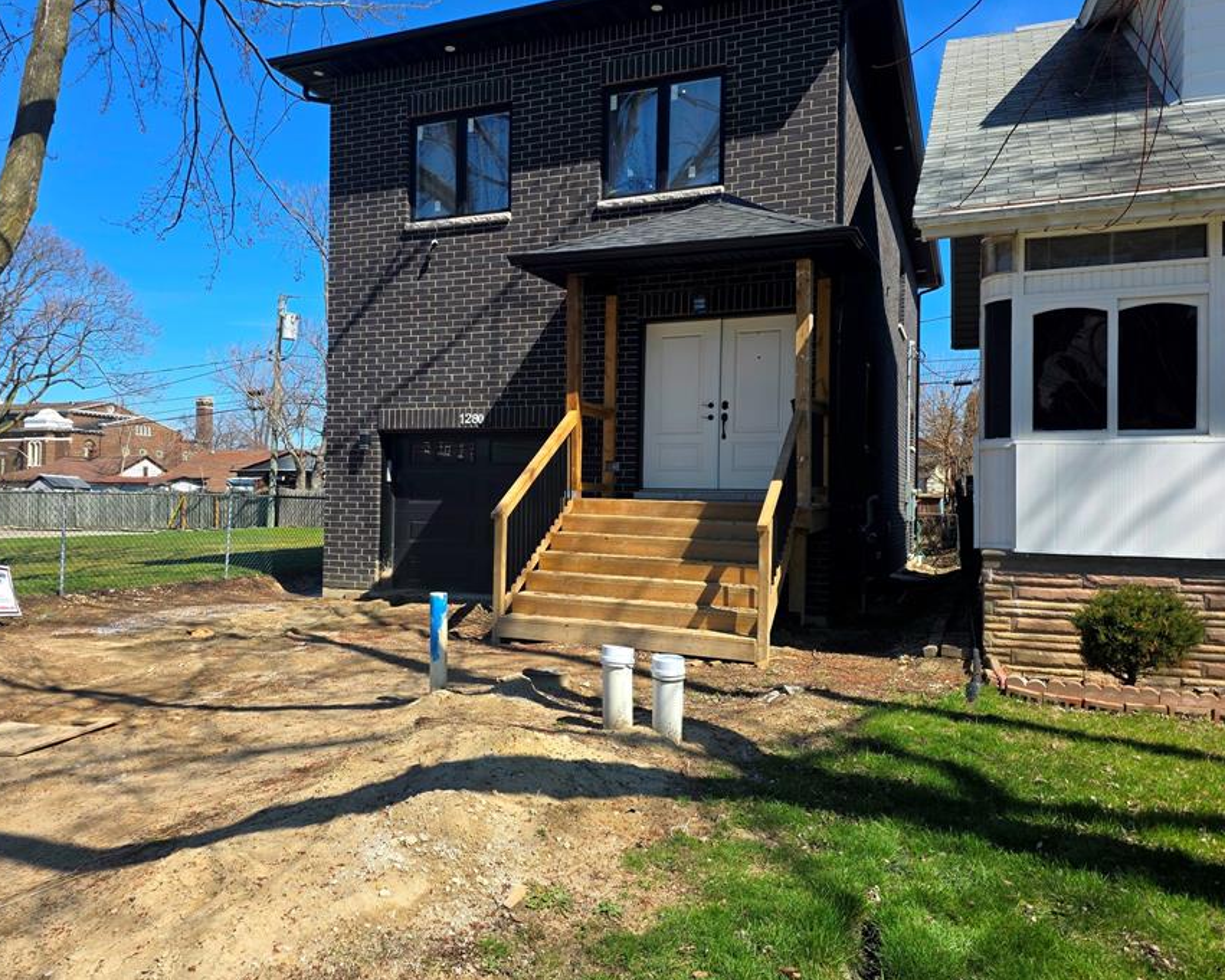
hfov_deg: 64.0
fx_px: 979
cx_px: 559
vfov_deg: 53.2
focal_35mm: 27
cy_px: 479
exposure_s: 1/5000
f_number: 1.7
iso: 80
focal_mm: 6.3
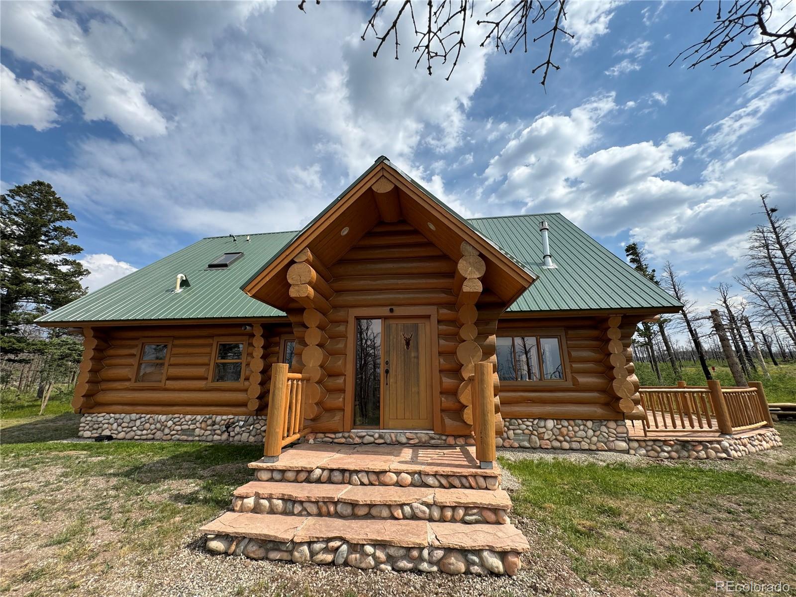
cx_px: 398
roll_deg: +0.0
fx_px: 322
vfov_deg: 85.7
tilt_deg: +14.7
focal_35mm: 14
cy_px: 298
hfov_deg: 102.1
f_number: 2.2
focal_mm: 2.22
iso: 40
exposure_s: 1/1256
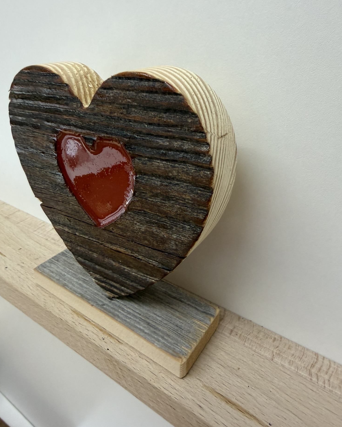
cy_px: 192
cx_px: 168
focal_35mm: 26
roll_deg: -0.8
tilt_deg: -20.4
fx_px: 329
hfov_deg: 54.9
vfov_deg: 65.9
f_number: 2.2
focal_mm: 2.22
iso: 200
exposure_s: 1/50
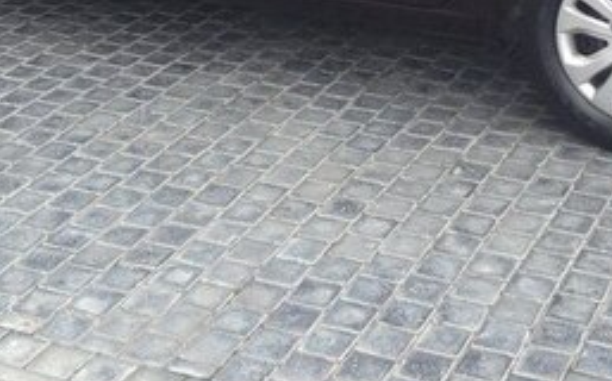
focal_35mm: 90
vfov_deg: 13.9
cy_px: -106
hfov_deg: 23.0
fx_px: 1499
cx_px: 364
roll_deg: +0.2
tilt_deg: -17.2
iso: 50
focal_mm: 4.12
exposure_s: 1/227
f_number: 2.4
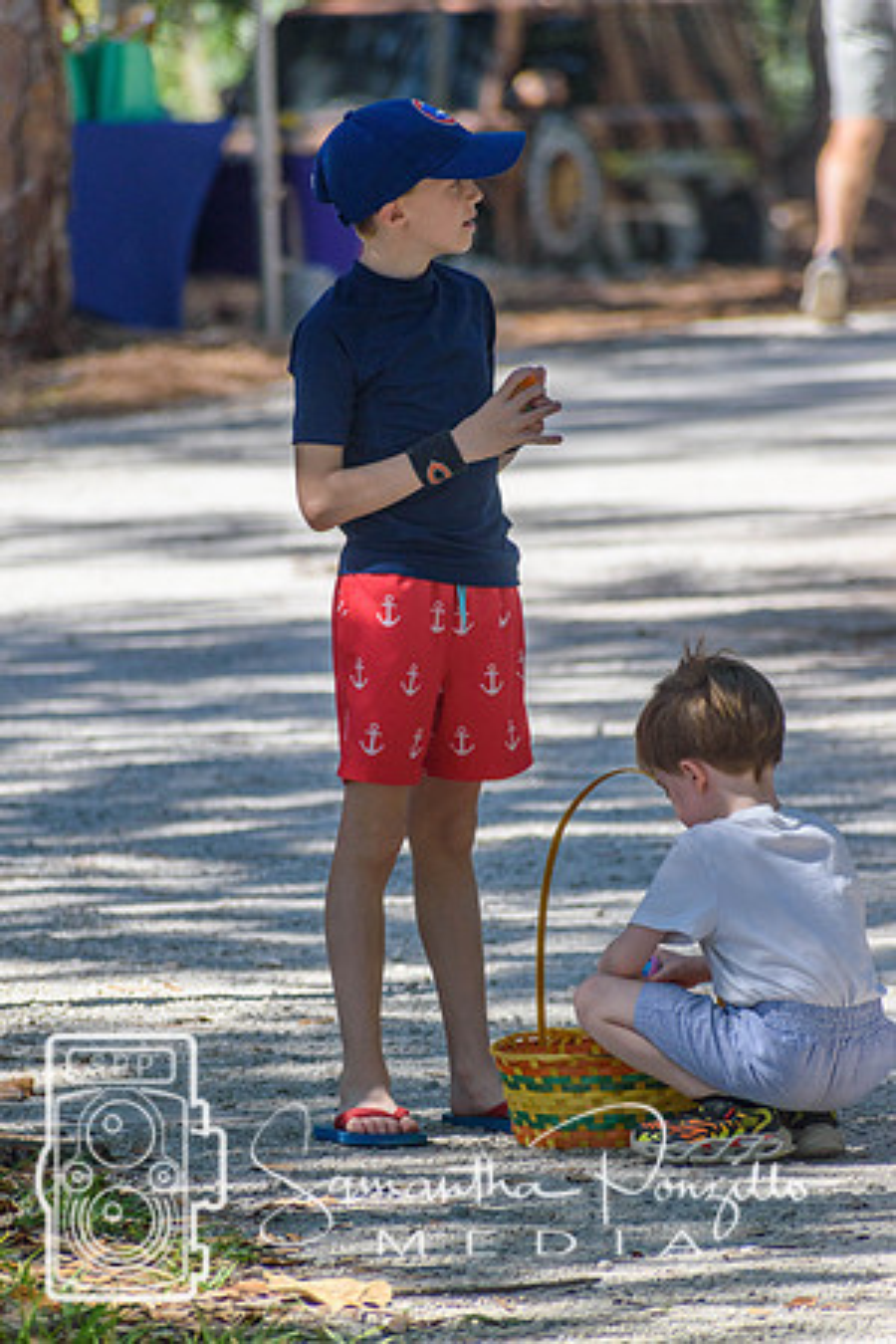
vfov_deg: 4.6
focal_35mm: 450
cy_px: 672
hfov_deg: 3.1
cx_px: 448
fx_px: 16799
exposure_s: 1/1600
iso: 400
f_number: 6.3
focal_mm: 300
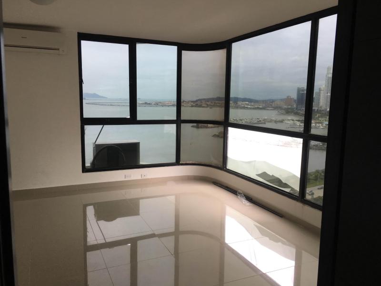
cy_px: 143
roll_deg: -0.3
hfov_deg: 61.7
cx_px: 190
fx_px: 319
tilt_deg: -8.1
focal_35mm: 29
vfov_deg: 48.2
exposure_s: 1/120
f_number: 2.2
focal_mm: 4.15
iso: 40
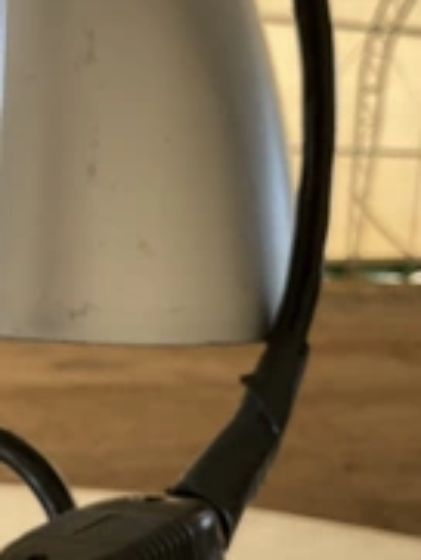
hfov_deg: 21.8
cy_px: 356
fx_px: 1037
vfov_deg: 30.1
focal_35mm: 64
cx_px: -37
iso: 20
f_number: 1.8
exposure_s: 1/122
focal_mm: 3
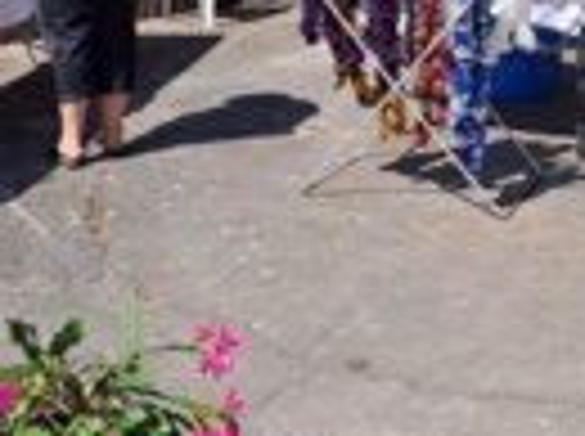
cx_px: 288
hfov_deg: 25.4
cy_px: 63
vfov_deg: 18.8
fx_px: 1299
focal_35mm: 77
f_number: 1.8
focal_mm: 4.65
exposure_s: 1/1529
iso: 32
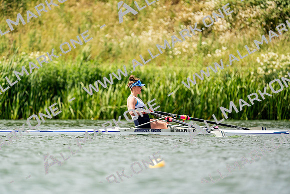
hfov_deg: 3.4
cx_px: 145
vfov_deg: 2.3
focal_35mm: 600
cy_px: 97
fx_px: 4834
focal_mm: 600
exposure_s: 1/2000
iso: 320
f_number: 6.3
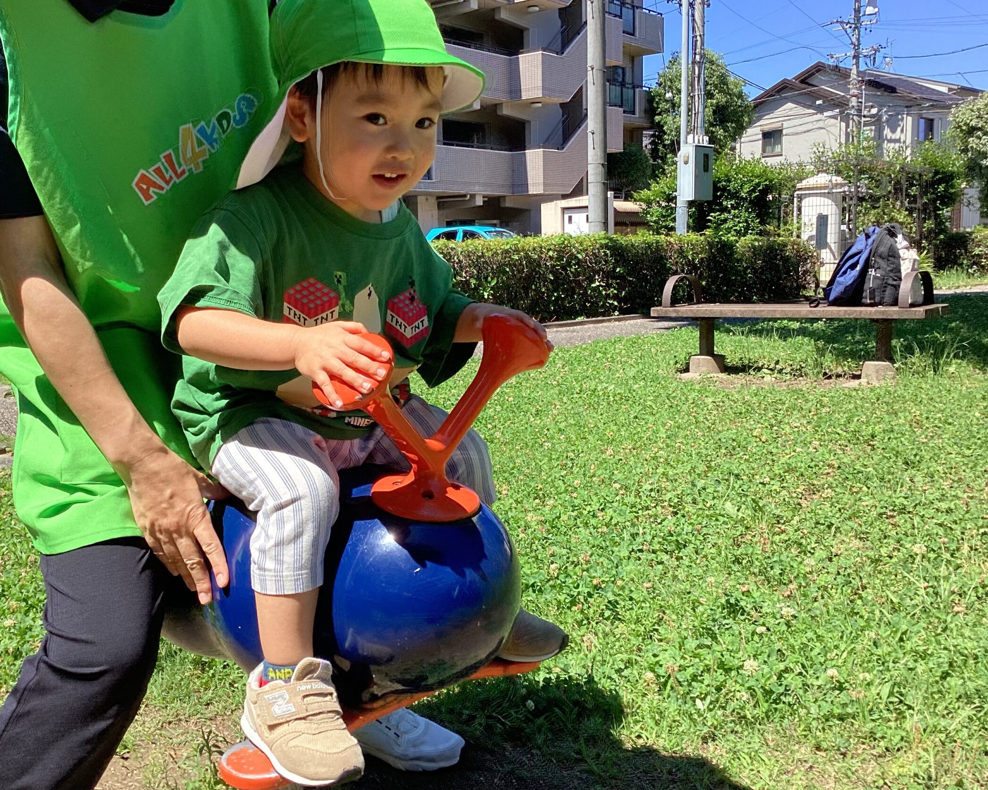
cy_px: 422
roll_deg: +2.4
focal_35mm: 37
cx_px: 449
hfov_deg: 49.0
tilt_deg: -8.7
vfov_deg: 40.1
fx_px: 1082
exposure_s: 1/420
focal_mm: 3.3
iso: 25
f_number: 2.4
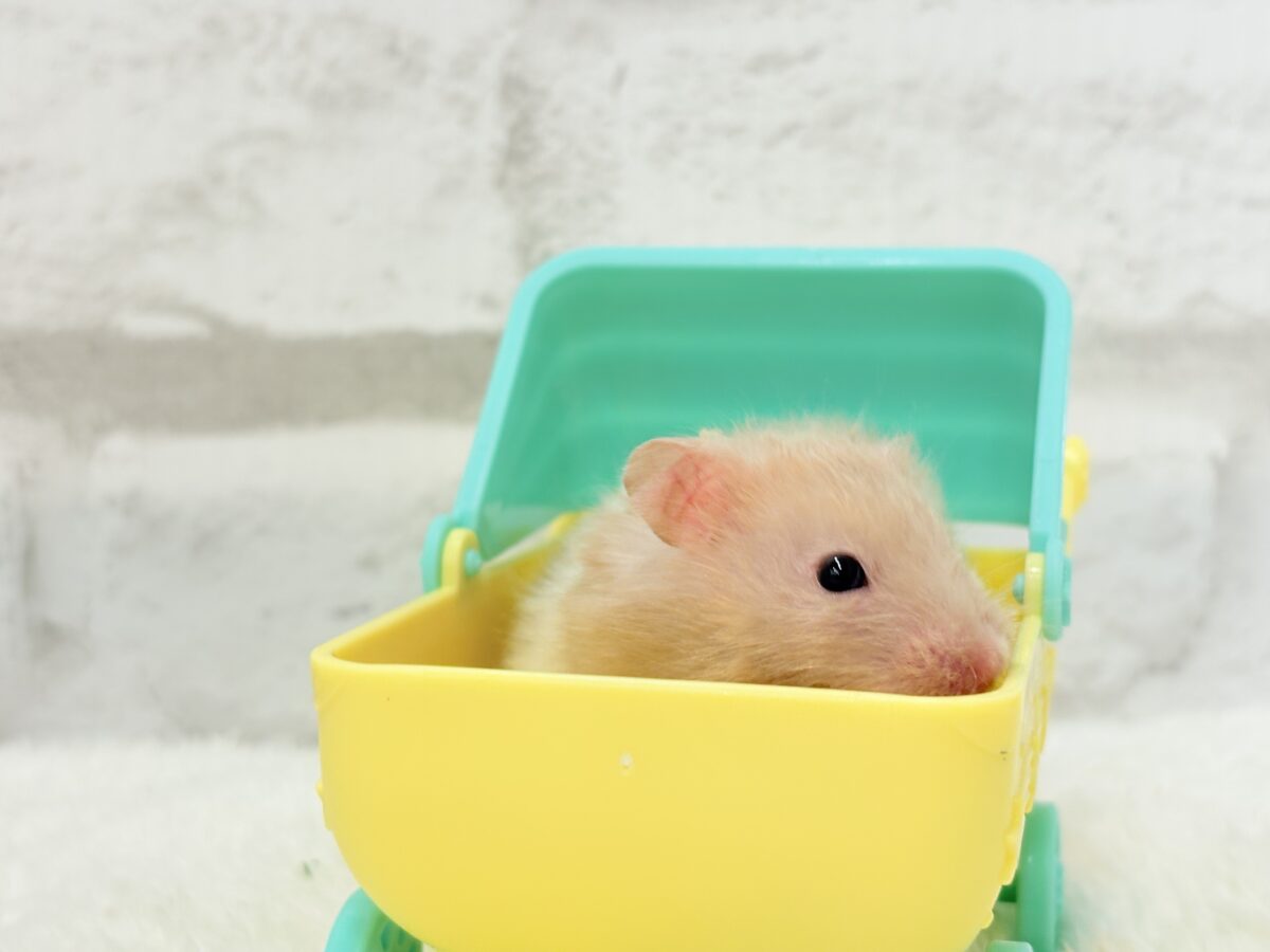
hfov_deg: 36.8
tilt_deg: -5.8
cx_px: 635
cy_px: 476
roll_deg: -0.2
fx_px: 1908
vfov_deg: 28.0
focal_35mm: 52
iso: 40
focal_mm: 5.96
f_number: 1.6
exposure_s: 1/50
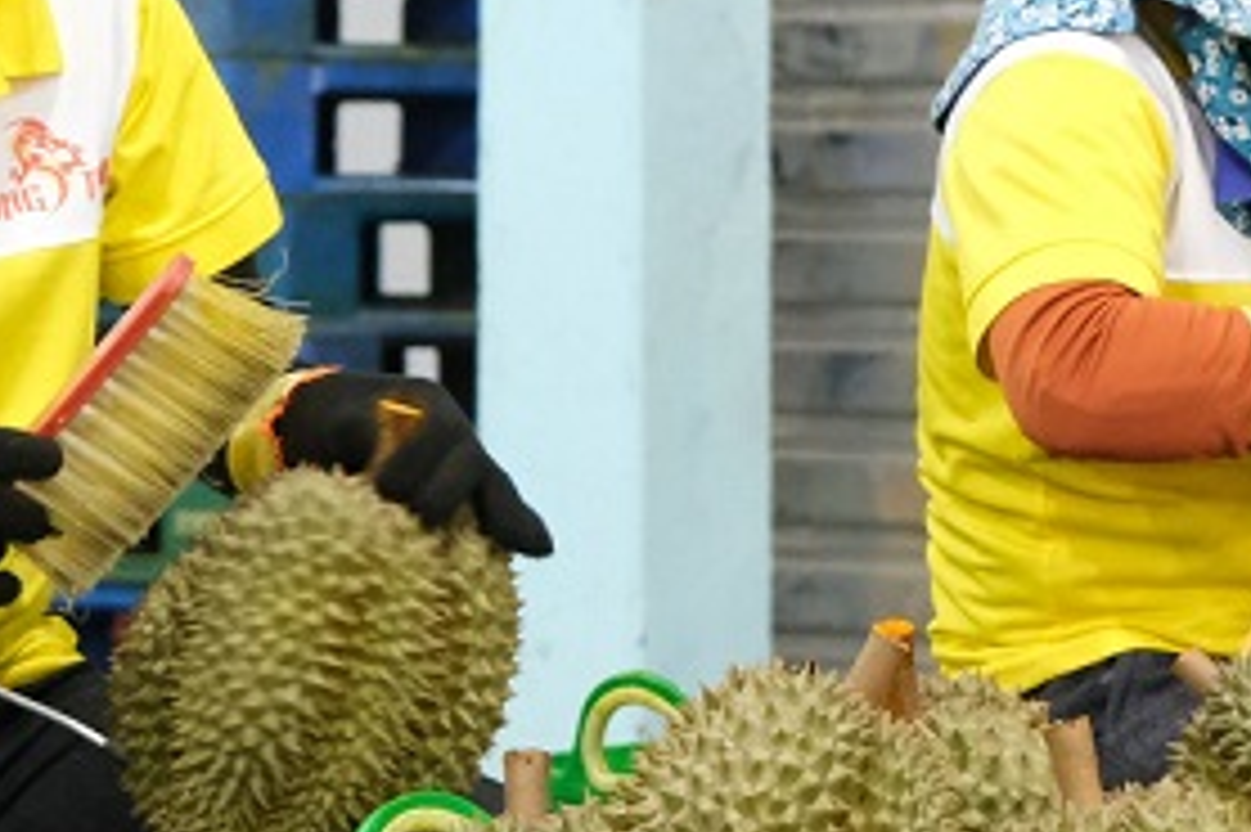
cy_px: 103
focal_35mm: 256
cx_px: 1418
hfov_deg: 8.0
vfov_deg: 5.4
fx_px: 8890
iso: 6400
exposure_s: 1/90
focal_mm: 52.4
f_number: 4
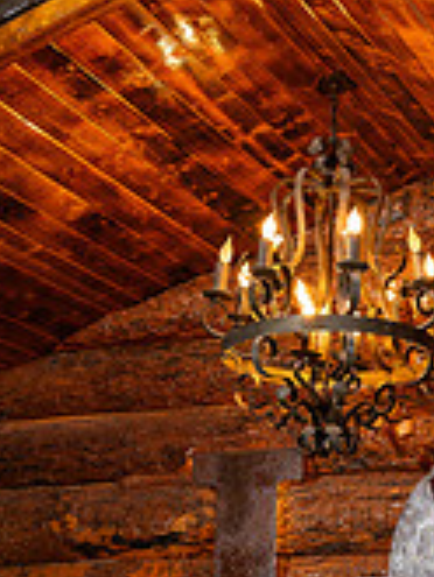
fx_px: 1503
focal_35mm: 90
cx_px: 413
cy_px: 703
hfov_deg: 16.2
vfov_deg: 20.3
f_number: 4
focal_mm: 34.3
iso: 320
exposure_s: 1/50
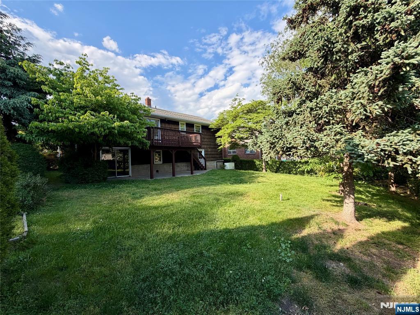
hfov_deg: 102.1
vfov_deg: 85.7
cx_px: 210
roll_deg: +2.3
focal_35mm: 14
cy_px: 158
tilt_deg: -0.4
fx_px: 170
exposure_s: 1/502
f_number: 2.2
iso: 40
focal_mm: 2.22
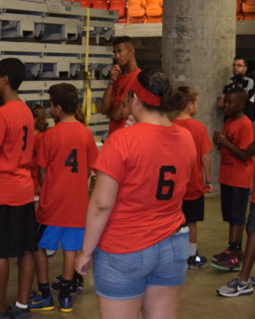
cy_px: 141
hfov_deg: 17.2
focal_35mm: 88
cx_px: 33
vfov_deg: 21.6
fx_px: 833
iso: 1400
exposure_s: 1/60
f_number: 3.8
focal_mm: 21
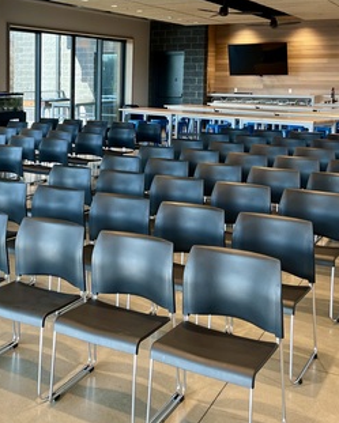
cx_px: 29
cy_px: 121
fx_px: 614
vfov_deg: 37.4
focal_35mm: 49
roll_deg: -0.2
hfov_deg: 29.5
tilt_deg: -5.4
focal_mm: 5.1
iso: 50
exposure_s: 1/140
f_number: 1.6
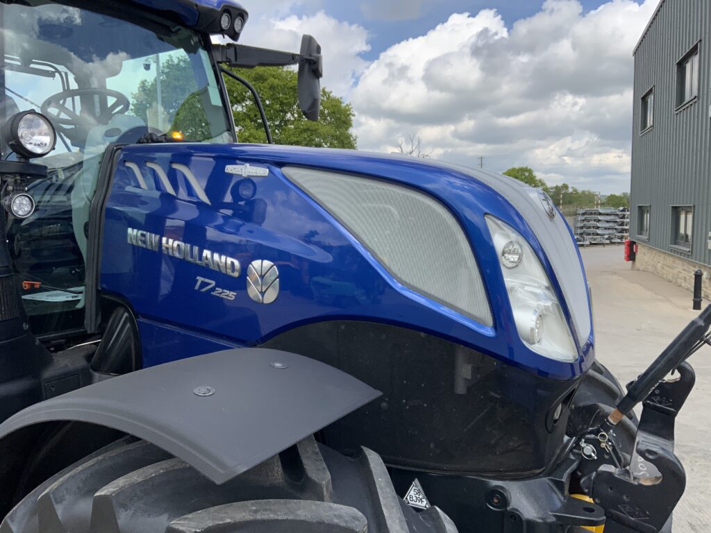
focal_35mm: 29
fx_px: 596
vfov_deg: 48.2
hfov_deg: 61.7
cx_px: 356
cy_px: 266
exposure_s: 1/1121
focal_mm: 3
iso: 16
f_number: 1.8
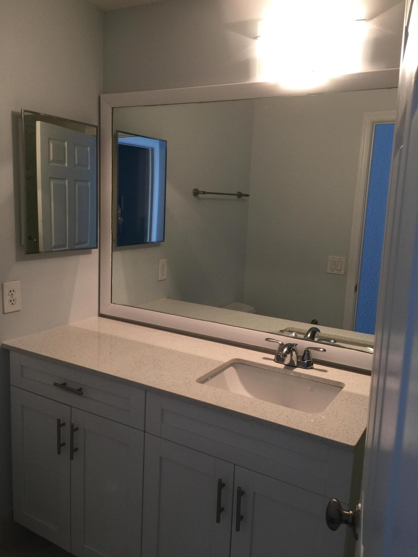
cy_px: 278
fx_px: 467
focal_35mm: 29
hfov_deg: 48.2
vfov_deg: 61.7
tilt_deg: -7.9
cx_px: 209
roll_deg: -2.8
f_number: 2.2
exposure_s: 1/30
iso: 50
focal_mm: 4.15
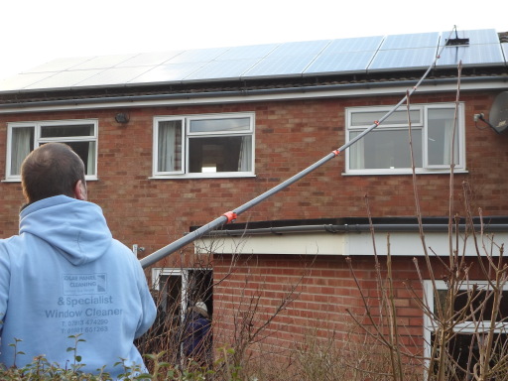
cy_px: 190
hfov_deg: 35.5
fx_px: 792
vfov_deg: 27.0
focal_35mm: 54
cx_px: 254
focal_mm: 9.7
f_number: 3.6
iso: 80
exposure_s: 1/90
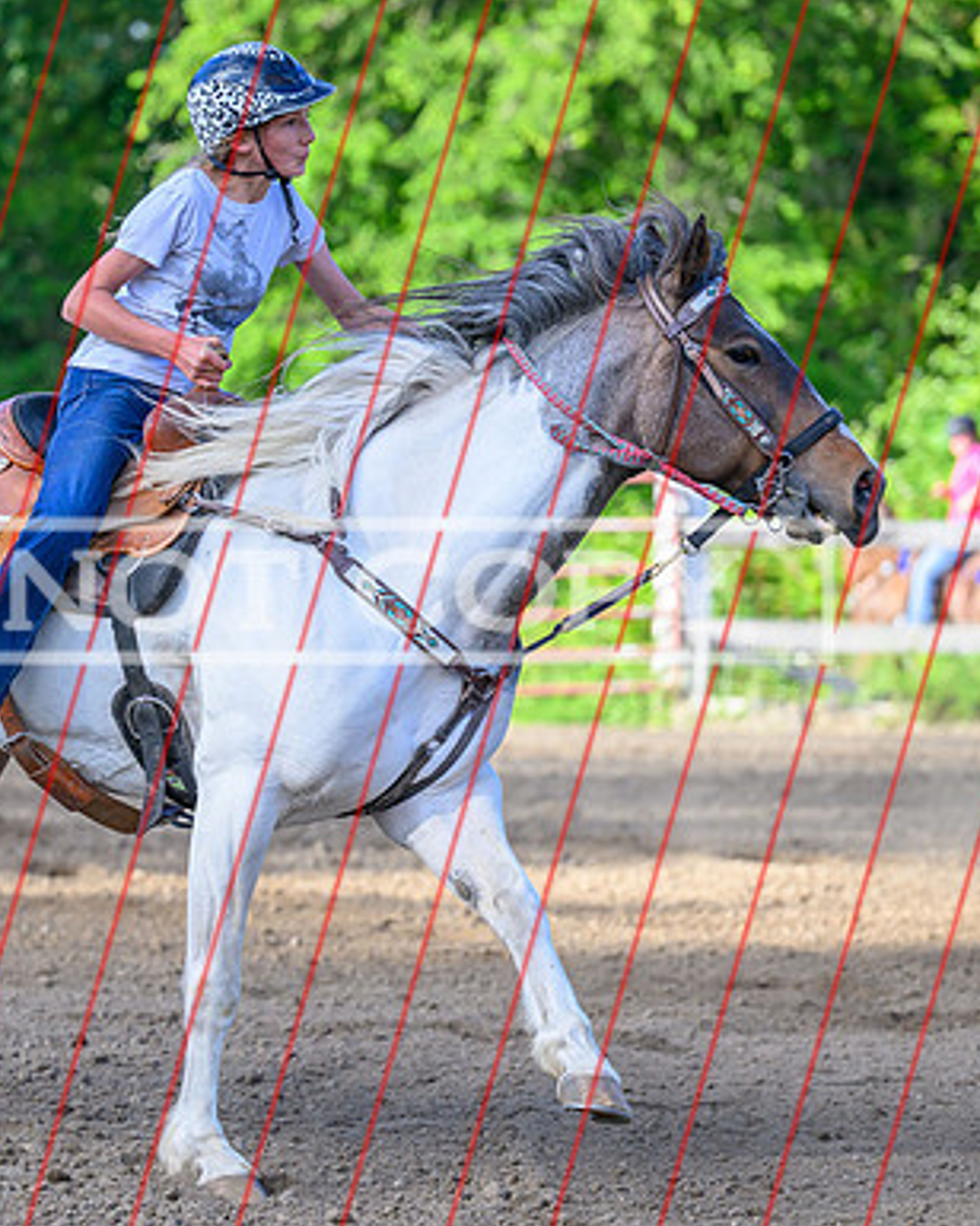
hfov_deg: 8.0
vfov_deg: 10.0
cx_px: 250
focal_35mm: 193
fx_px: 6997
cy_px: 646
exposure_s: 1/2500
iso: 640
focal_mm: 110
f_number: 2.8
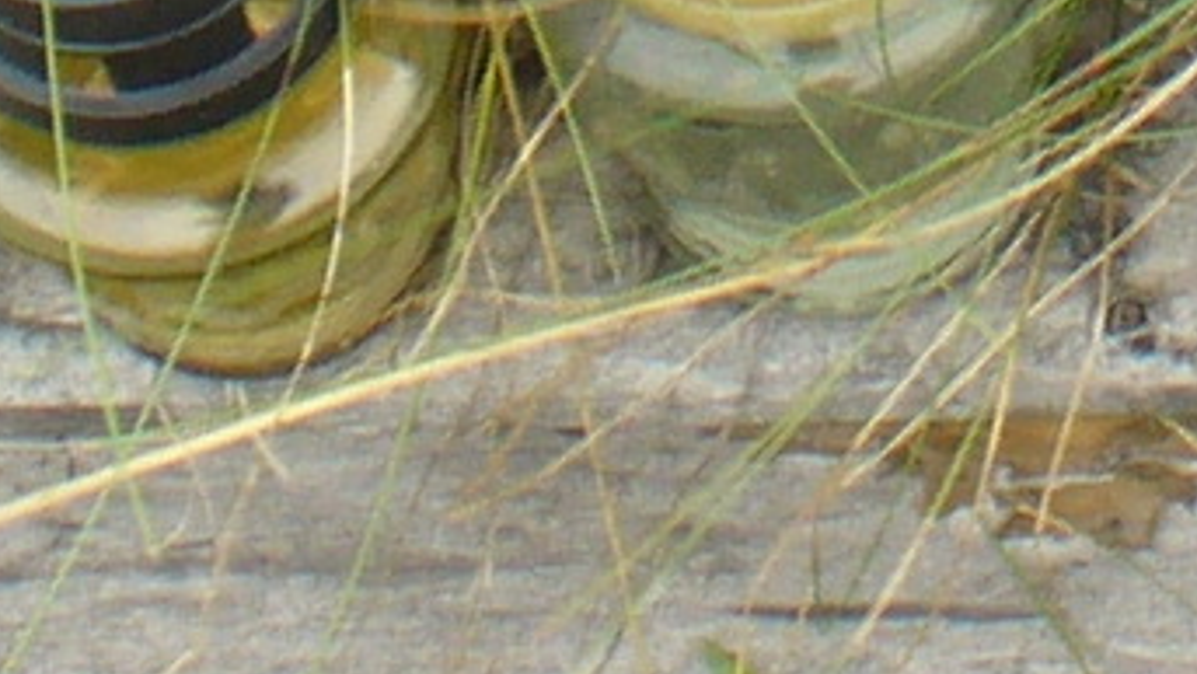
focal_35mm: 301
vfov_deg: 3.8
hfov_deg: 7.1
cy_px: -2106
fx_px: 9554
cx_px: 1316
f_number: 2.8
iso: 80
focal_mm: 6.1
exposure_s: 1/125
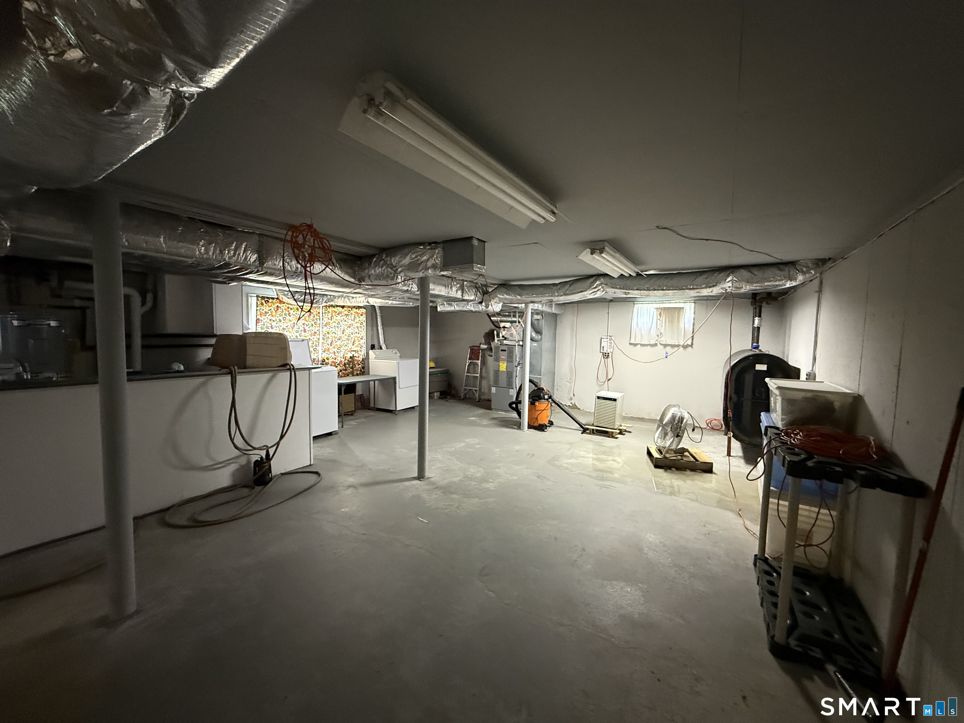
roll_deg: -1.6
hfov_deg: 102.1
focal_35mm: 14
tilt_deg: -3.7
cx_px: 482
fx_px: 390
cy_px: 362
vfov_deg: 85.7
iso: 640
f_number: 2.2
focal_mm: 2.22
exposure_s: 1/60
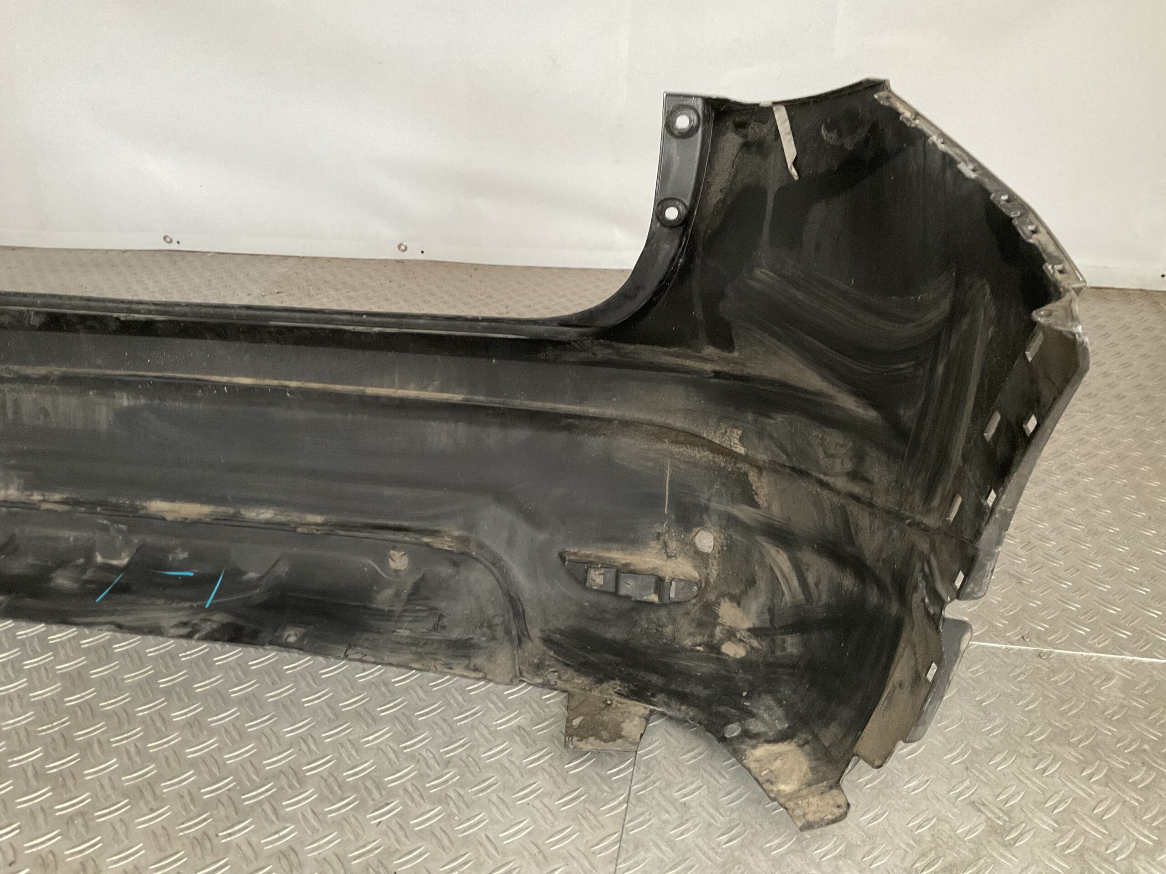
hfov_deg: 61.7
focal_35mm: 29
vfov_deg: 48.2
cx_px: 583
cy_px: 437
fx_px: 977
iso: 160
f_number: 1.8
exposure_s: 1/50
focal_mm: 3
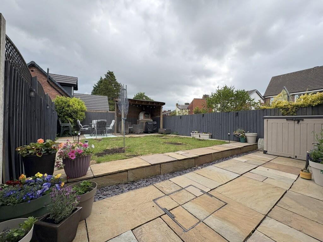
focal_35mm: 14
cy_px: 121
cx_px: 162
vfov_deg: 85.7
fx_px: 131
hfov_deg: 102.1
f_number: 2.2
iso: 64
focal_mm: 2.22
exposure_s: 1/1198
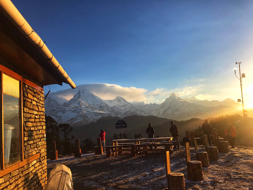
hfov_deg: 63.4
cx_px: 126
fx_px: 205
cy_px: 95
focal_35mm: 28
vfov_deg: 49.7
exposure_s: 1/1808
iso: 20
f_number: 1.8
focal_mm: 3.99
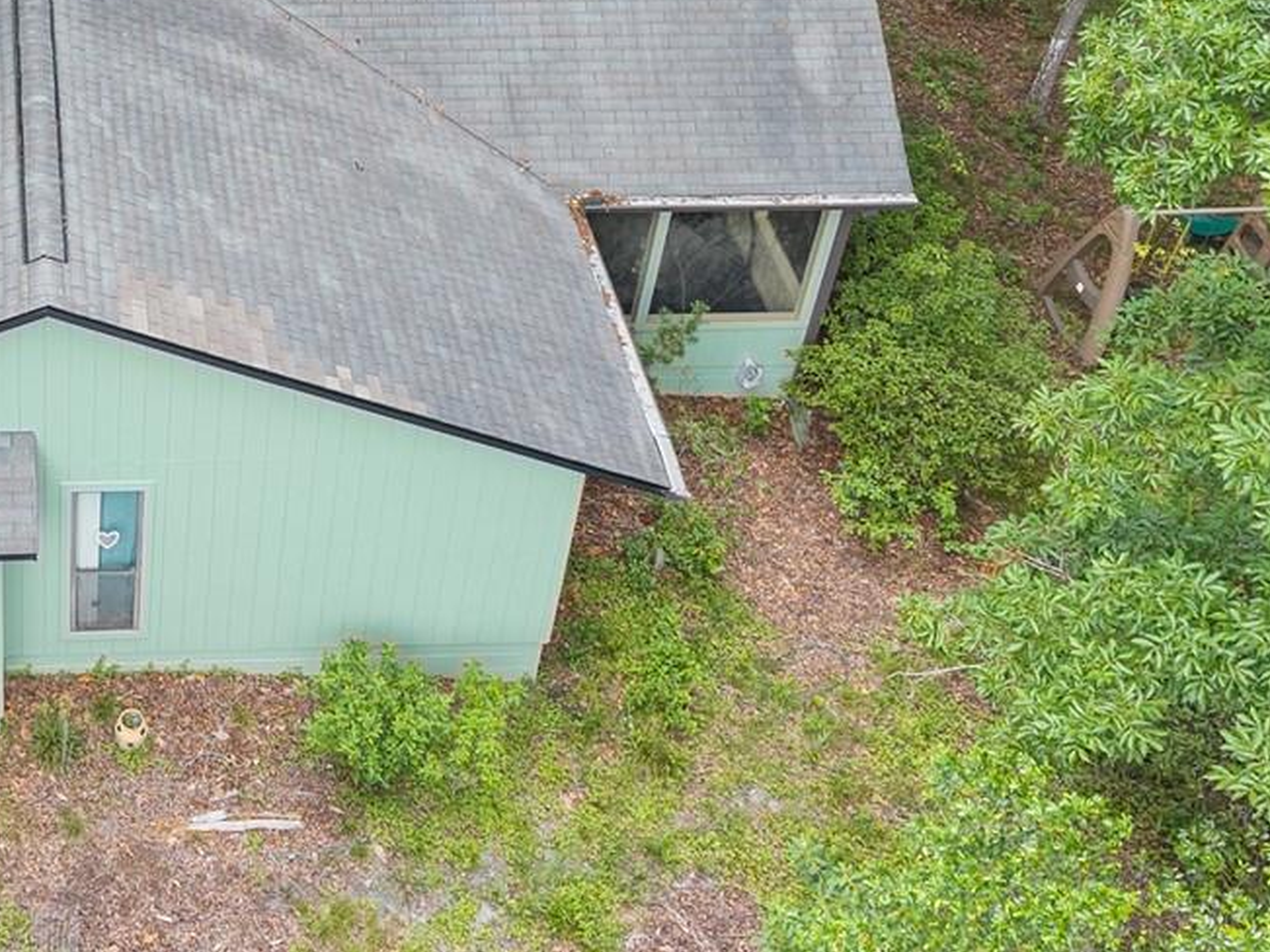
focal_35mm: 59
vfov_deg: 23.8
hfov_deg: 30.7
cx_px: 39
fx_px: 2164
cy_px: 2
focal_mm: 8.67
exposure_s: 1/320
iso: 100
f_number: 1.8
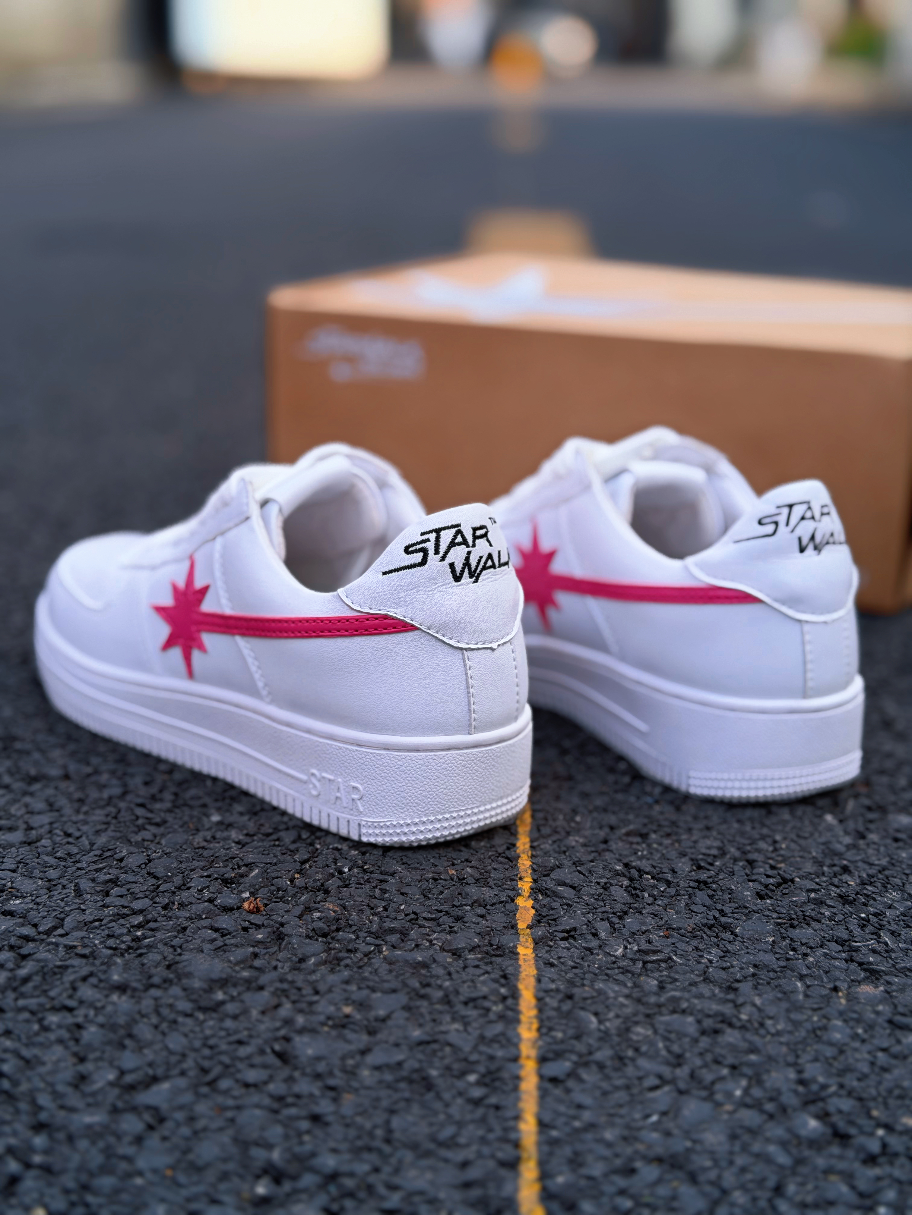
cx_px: 456
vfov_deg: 39.7
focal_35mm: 48
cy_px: 608
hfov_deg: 30.3
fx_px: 1686
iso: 64
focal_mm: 6.76
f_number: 1.78
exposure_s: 1/1222
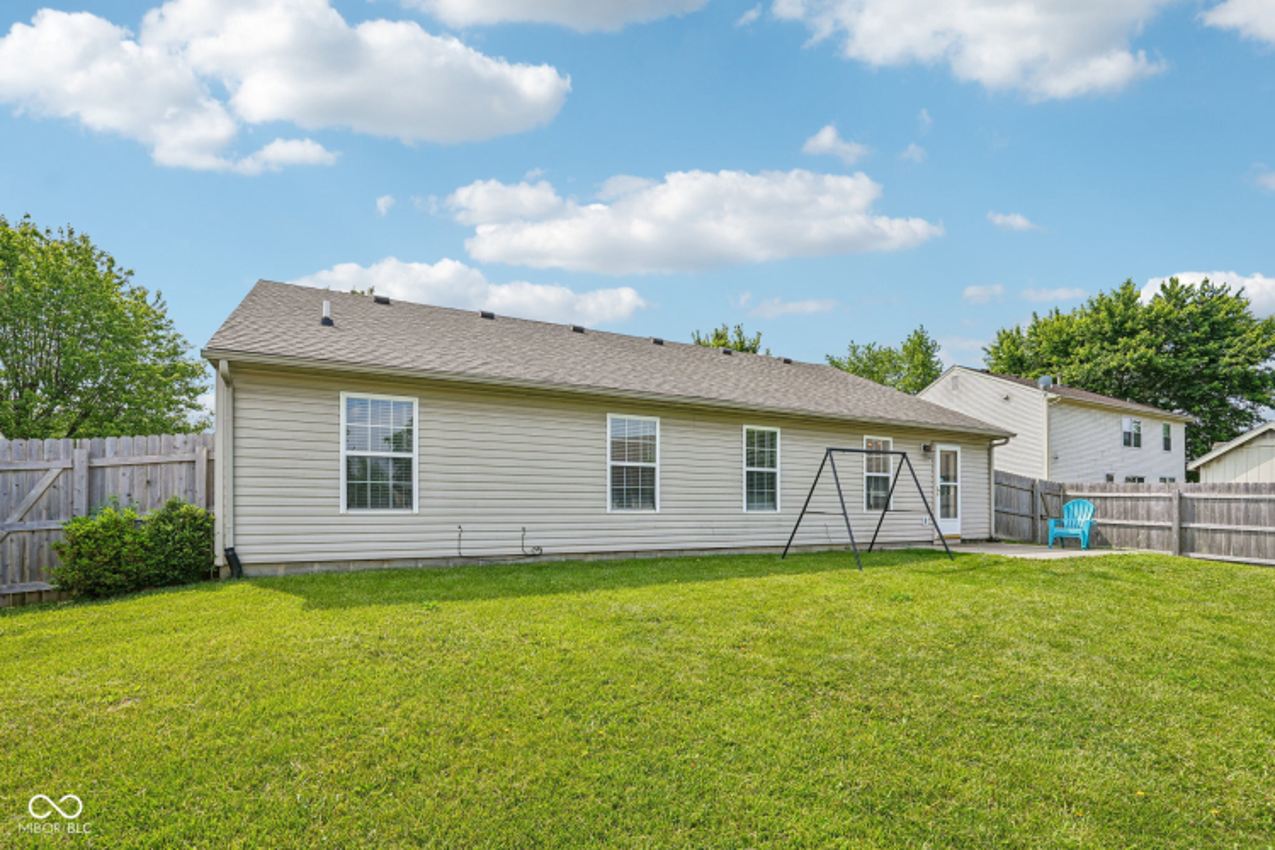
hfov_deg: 96.7
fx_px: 567
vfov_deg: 73.7
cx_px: 638
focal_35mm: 16
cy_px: 425
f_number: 8
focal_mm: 16
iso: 100
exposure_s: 1/250
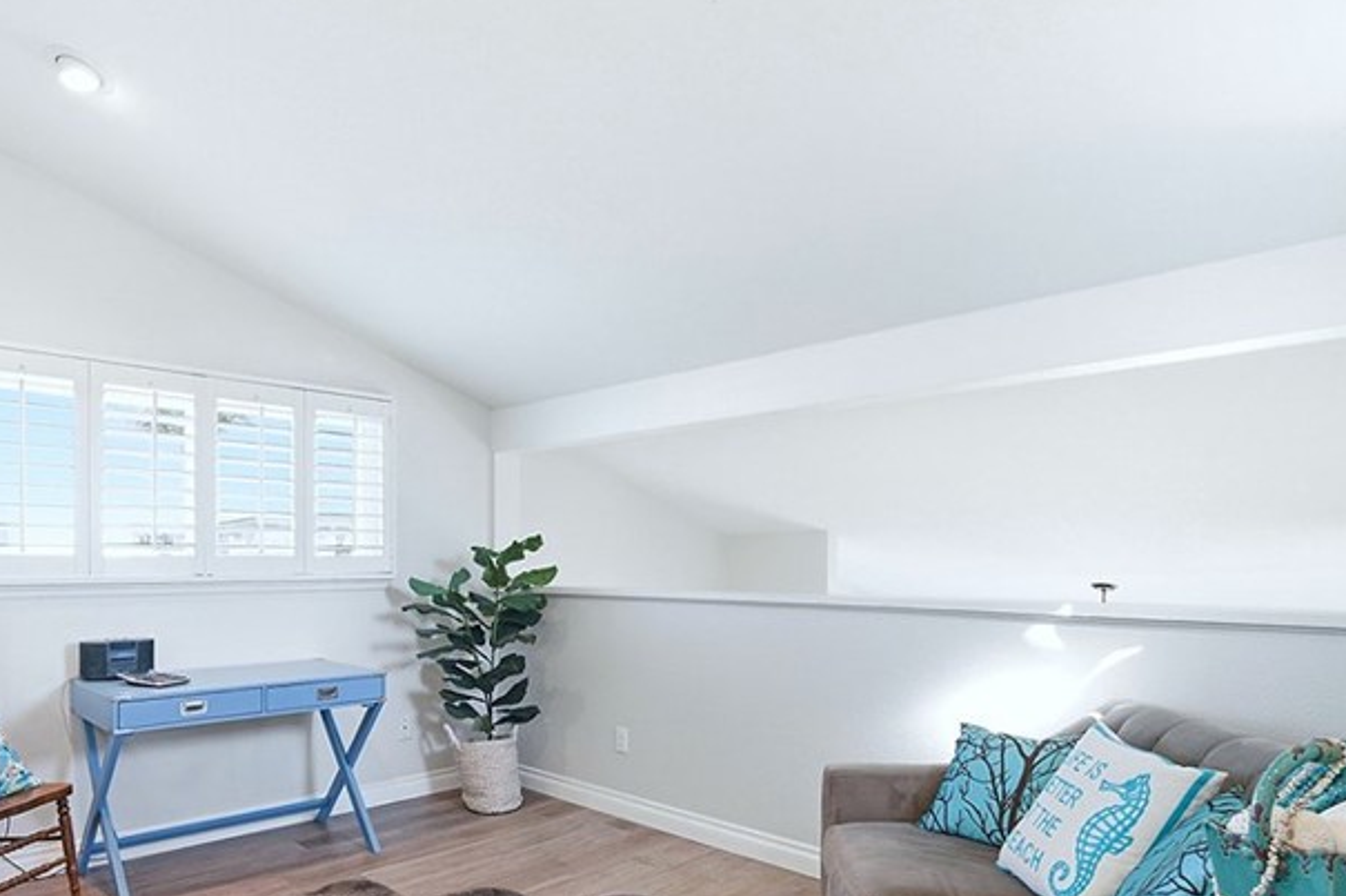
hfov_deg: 78.0
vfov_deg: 56.5
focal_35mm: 22
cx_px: 563
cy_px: 565
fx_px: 822
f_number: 5
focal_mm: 13
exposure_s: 1/125
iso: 400
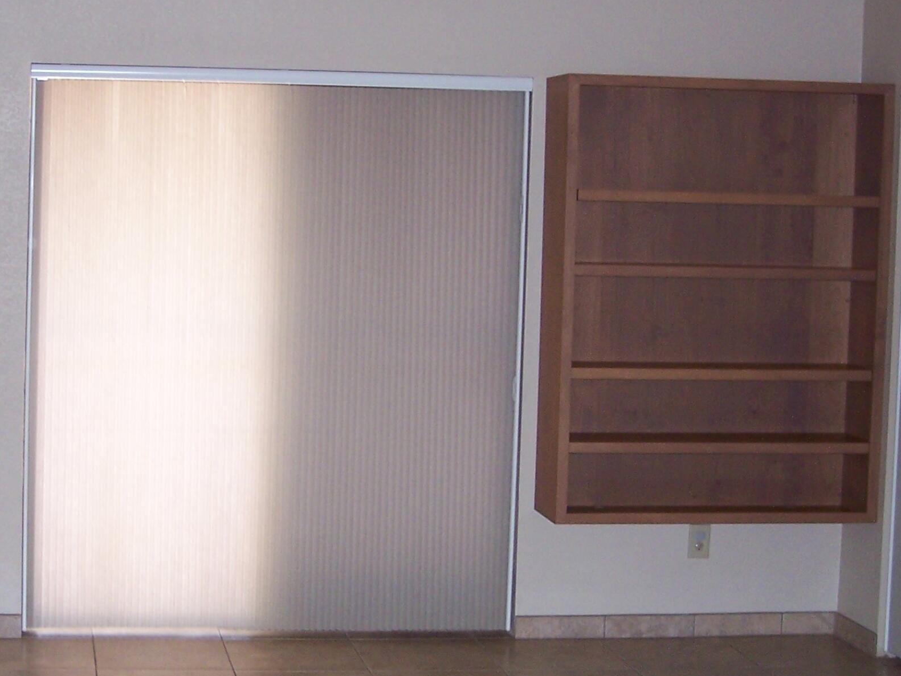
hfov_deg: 26.0
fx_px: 1926
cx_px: 234
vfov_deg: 19.9
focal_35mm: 74
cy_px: 345
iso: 140
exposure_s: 1/60
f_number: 2.8
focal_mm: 8
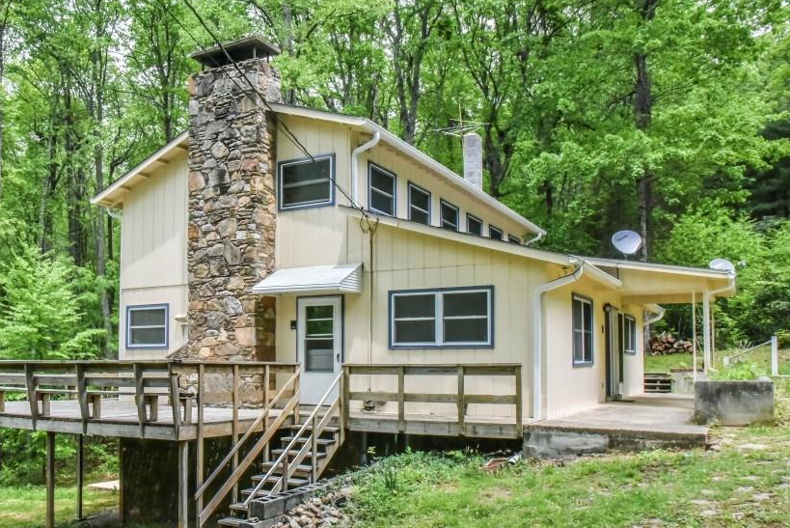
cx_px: 308
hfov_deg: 61.3
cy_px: 322
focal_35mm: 30
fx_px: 659
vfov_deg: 43.4
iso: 4000
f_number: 18
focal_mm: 24
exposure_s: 1/320
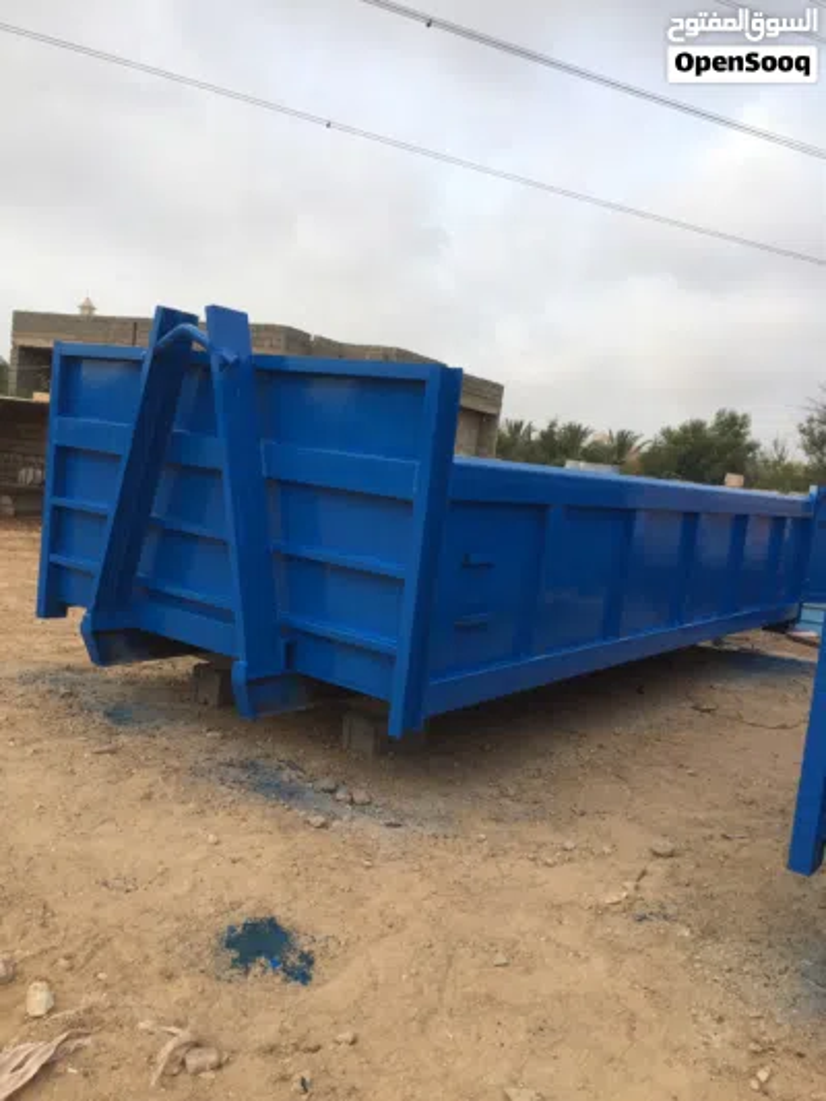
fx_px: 922
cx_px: 413
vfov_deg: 61.6
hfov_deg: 48.2
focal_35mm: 29
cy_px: 550
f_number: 2.2
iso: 32
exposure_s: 1/494
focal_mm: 4.15
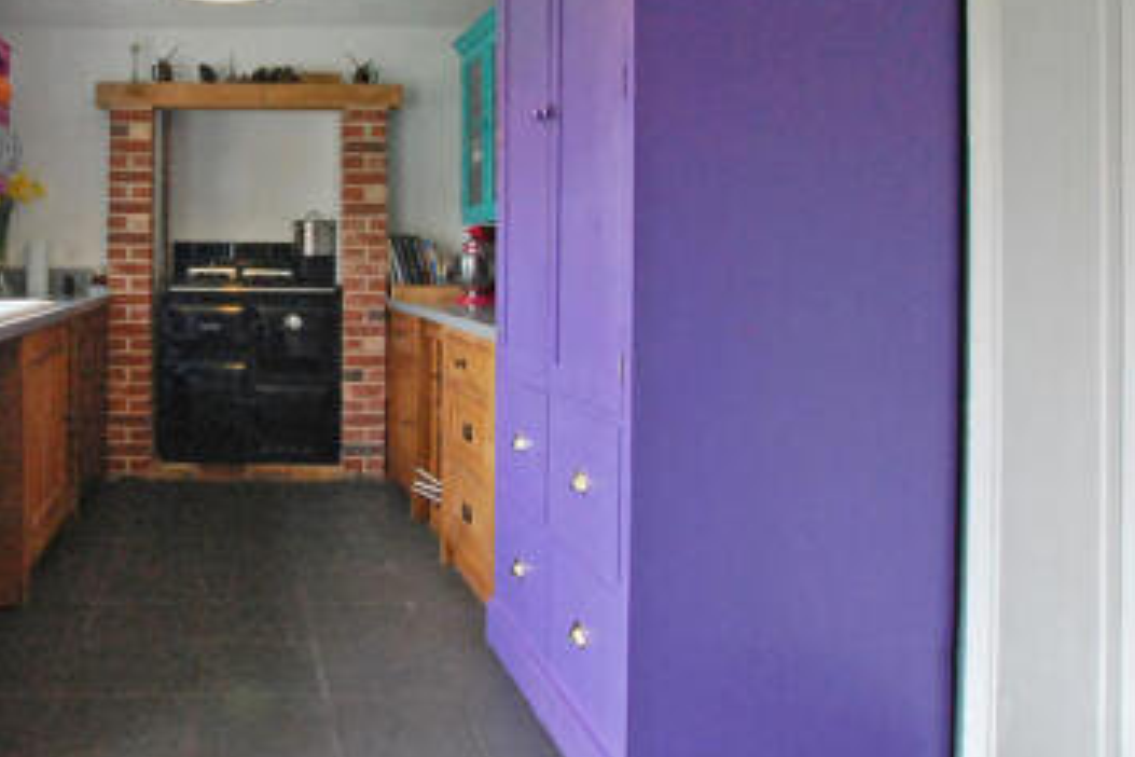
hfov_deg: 60.3
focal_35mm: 28
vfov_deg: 45.6
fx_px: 883
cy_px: 246
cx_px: 230
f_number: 11
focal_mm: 10
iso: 1600
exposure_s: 1/13
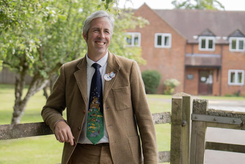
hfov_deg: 27.0
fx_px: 510
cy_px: 82
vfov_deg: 18.2
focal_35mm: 75
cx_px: 122
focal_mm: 50
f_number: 2.5
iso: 1000
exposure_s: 1/3200
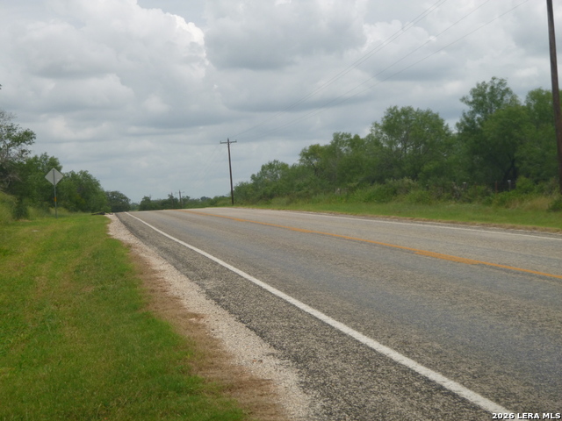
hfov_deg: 29.4
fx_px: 1072
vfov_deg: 22.3
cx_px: 281
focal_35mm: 66
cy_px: 210
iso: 100
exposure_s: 1/500
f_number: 5.4
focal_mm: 11.9
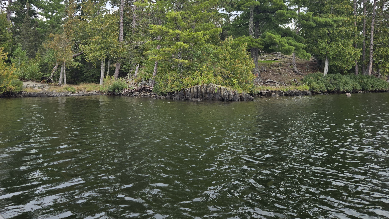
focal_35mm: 34
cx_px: 167
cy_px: 39
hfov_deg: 57.8
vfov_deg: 33.5
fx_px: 351
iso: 25
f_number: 1.8
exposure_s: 1/616
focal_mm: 5.4
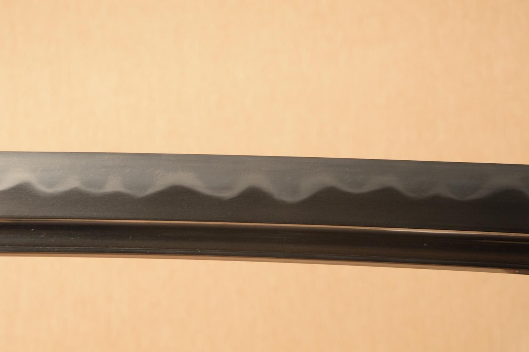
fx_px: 1762
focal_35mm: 120
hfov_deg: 17.1
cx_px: 264
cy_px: 176
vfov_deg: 11.4
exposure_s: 1/1.6
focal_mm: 80
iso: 400
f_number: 11
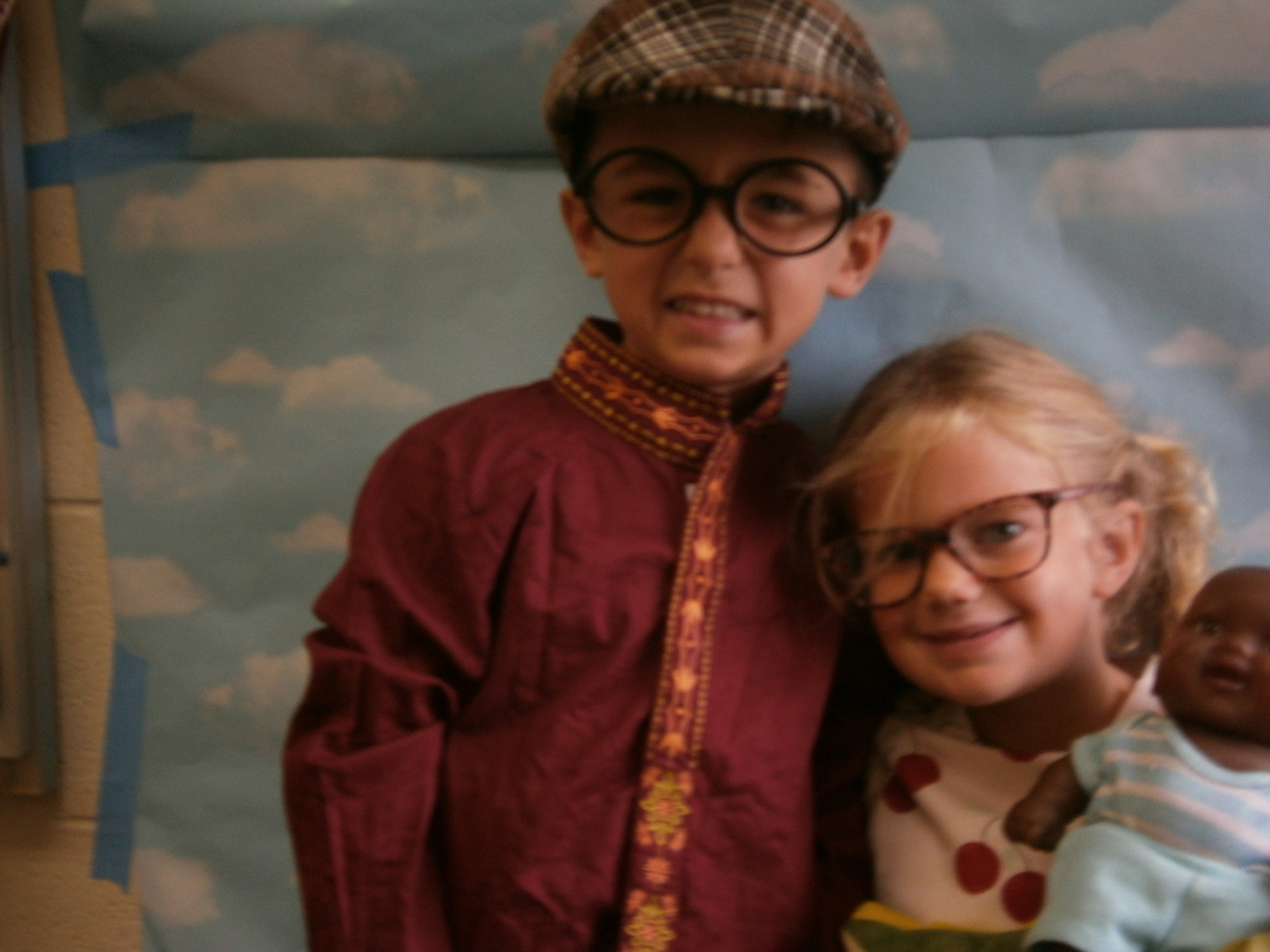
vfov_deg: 30.9
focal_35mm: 47
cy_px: 476
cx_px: 635
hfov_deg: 40.4
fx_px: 1724
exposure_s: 1/25
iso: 125
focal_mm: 8.3
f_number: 3.4
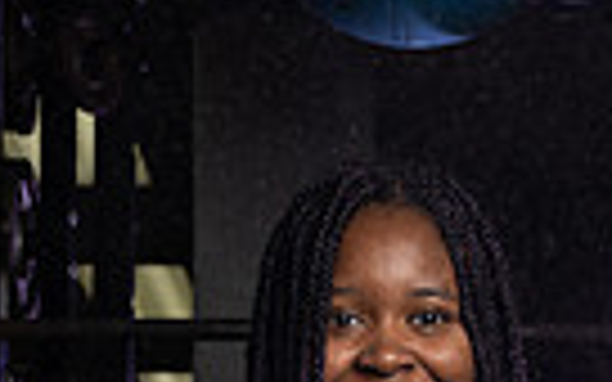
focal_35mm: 128
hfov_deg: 16.3
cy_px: 903
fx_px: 2135
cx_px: 432
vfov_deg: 9.2
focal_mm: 38
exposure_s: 1/250
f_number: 7.1
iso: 250
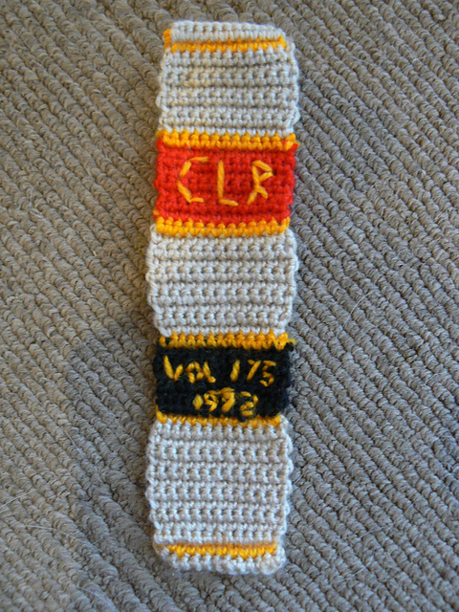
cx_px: 230
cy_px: 306
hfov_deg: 39.7
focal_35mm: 36
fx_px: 636
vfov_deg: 51.4
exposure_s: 1/10
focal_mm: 6
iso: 200
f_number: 2.8
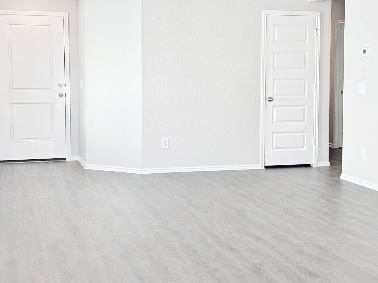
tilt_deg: +1.0
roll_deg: +1.0
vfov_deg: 24.4
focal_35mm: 60
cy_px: 109
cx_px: 213
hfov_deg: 32.1
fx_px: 655
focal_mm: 6.76
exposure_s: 1/120
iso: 250
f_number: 1.78
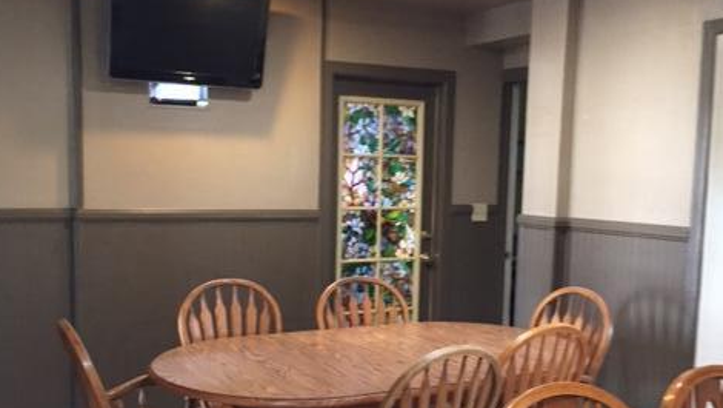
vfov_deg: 27.7
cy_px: 254
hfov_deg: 47.3
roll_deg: -2.2
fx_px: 825
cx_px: 358
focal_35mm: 43
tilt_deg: -6.2
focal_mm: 4.15
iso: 250
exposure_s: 1/17
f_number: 2.2
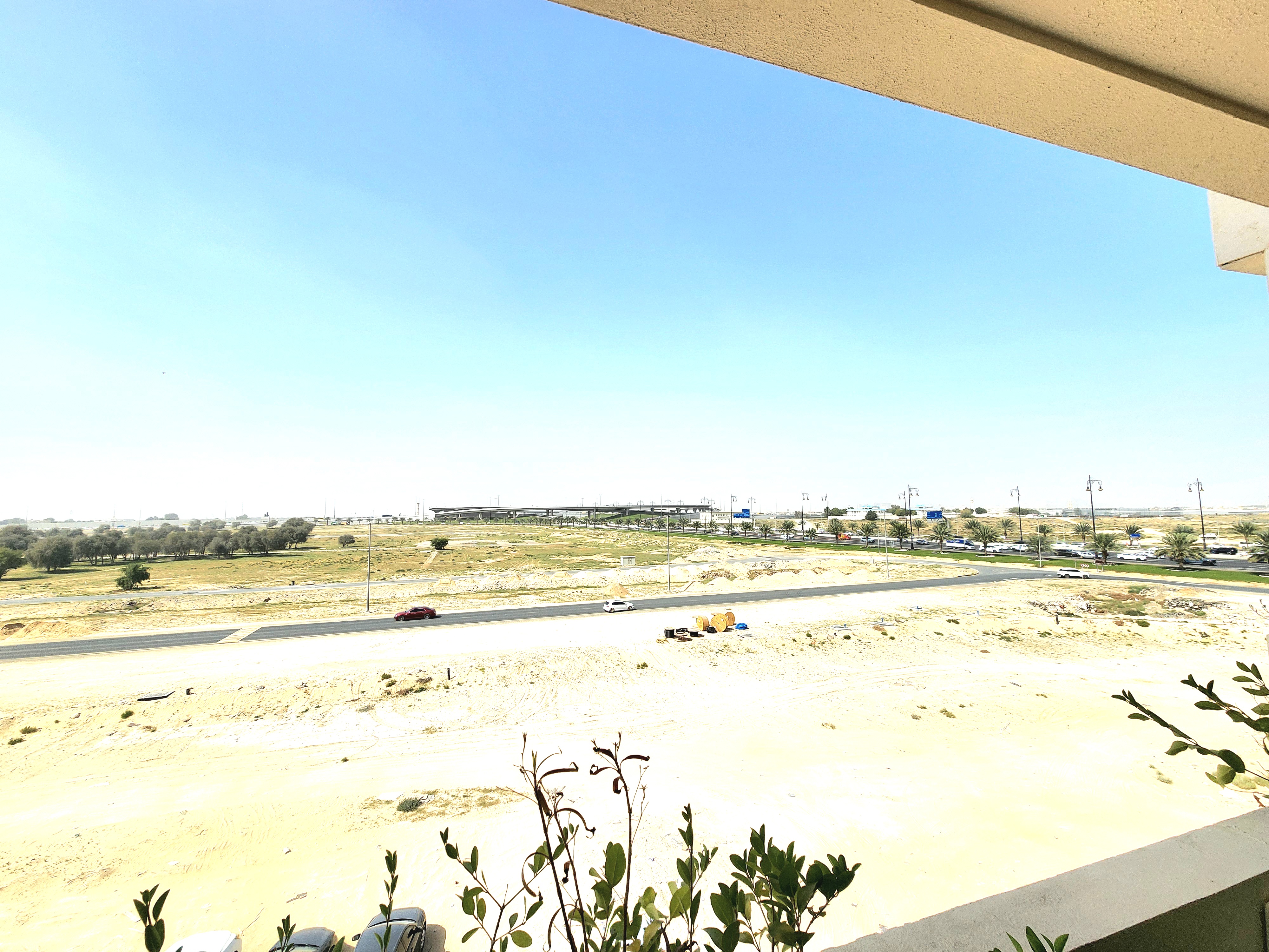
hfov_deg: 106.2
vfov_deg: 89.9
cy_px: 476
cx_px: 634
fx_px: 477
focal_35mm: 13
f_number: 2.2
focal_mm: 2.2
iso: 50
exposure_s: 1/5000
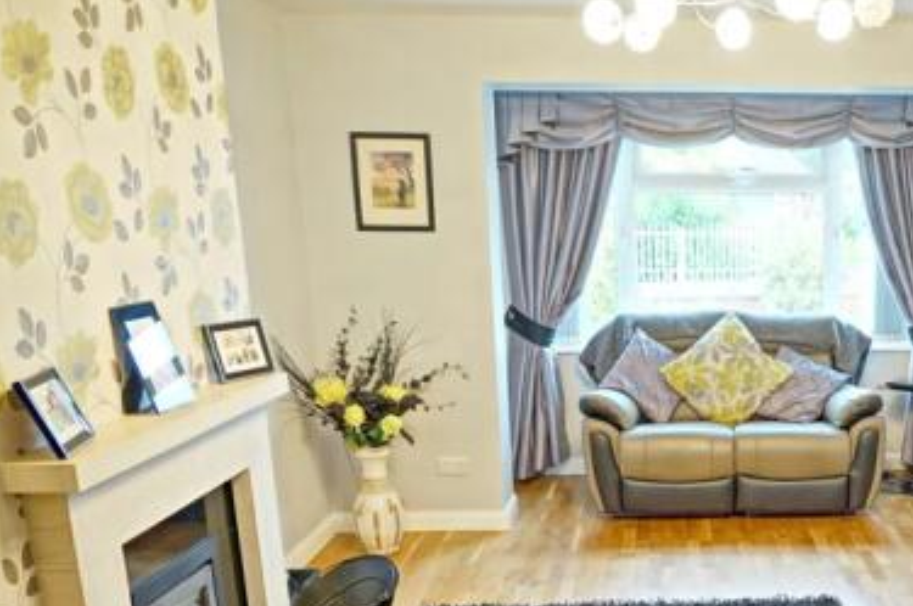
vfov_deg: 30.7
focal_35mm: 42
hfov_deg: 43.8
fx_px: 1064
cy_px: 523
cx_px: 755
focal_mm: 16
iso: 320
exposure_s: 1/8
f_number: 3.5
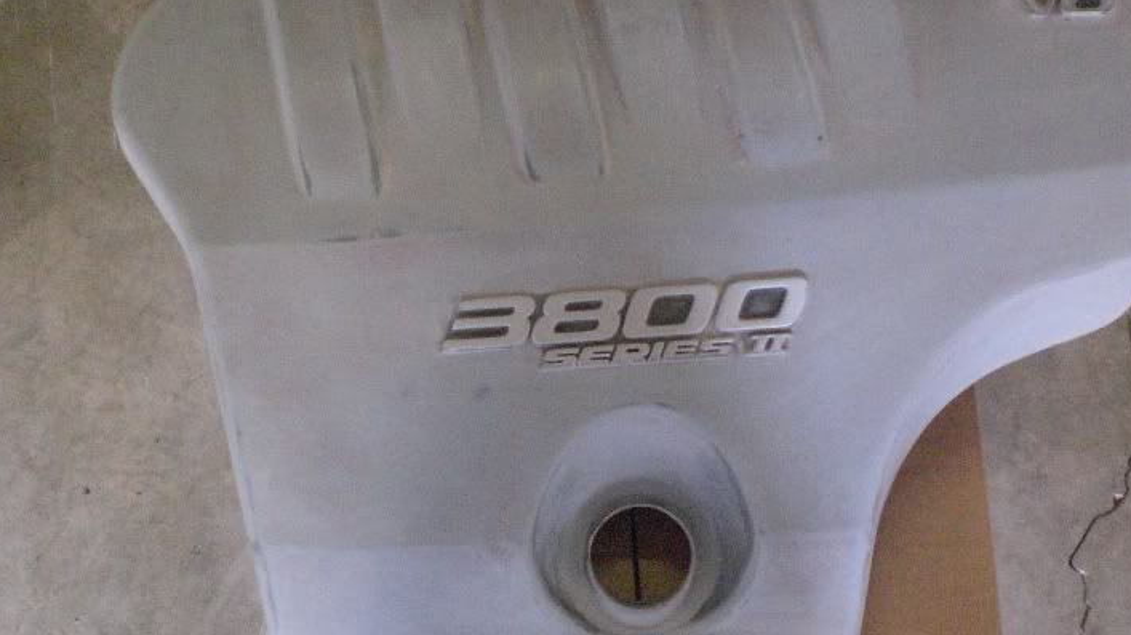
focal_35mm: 60
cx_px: 613
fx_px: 1799
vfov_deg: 19.9
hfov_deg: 34.9
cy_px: 149
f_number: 3.1
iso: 800
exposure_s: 1/100
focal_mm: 6.3
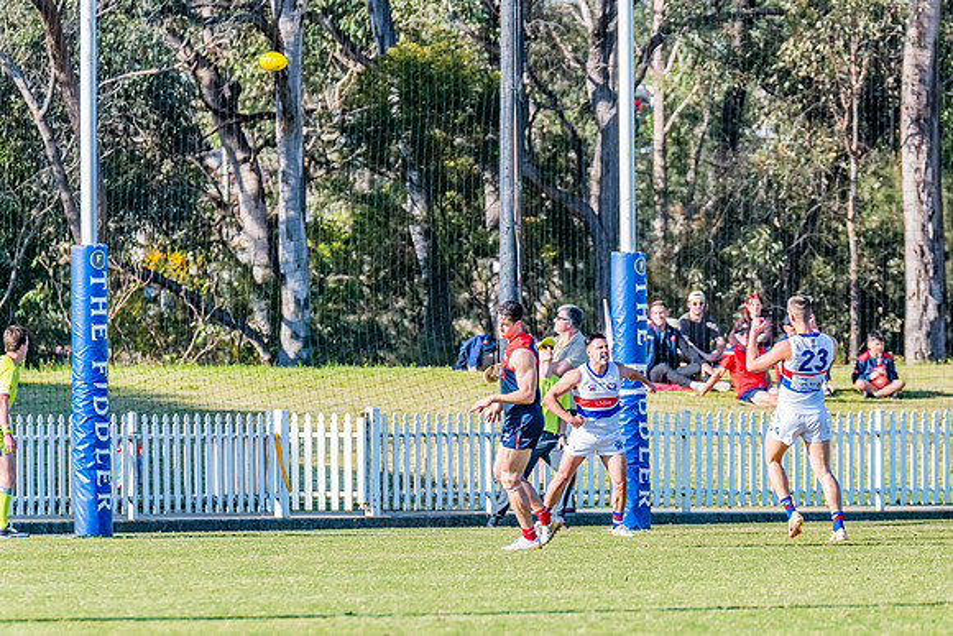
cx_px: 596
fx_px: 10992
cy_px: 328
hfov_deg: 5.0
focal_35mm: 415
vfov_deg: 3.3
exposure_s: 1/1600
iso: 800
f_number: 7.1
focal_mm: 330
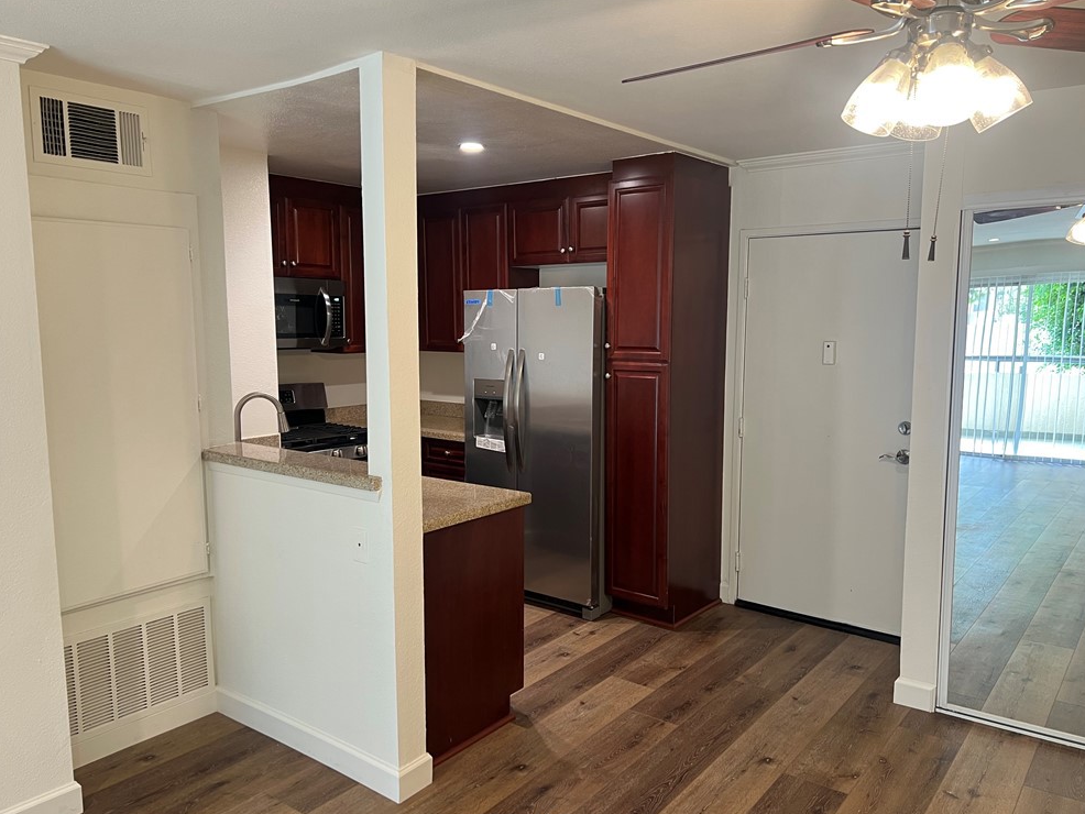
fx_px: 846
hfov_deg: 65.3
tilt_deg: -7.7
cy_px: 418
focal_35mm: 27
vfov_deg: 51.4
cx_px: 534
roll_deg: +0.5
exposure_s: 1/60
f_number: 1.5
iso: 80
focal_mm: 5.7
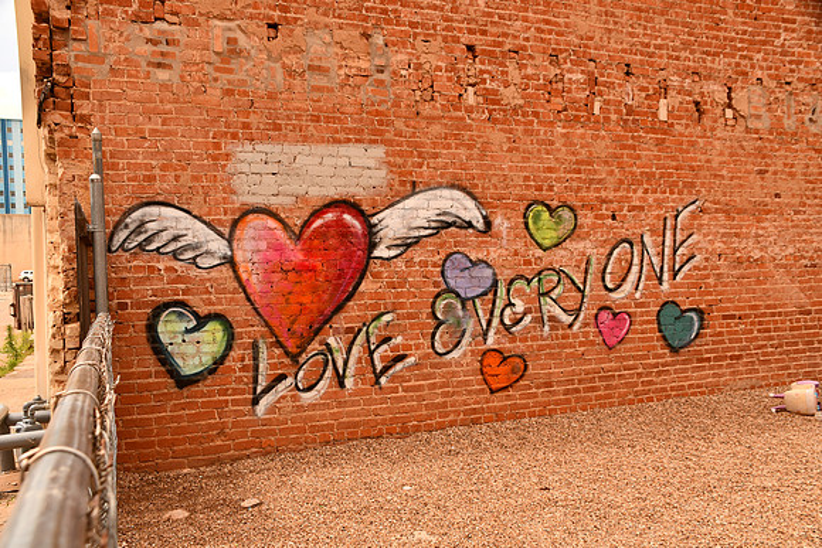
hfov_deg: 61.9
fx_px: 685
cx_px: 411
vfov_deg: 43.6
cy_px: 274
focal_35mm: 30
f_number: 7.1
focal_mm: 20
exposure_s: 1/160
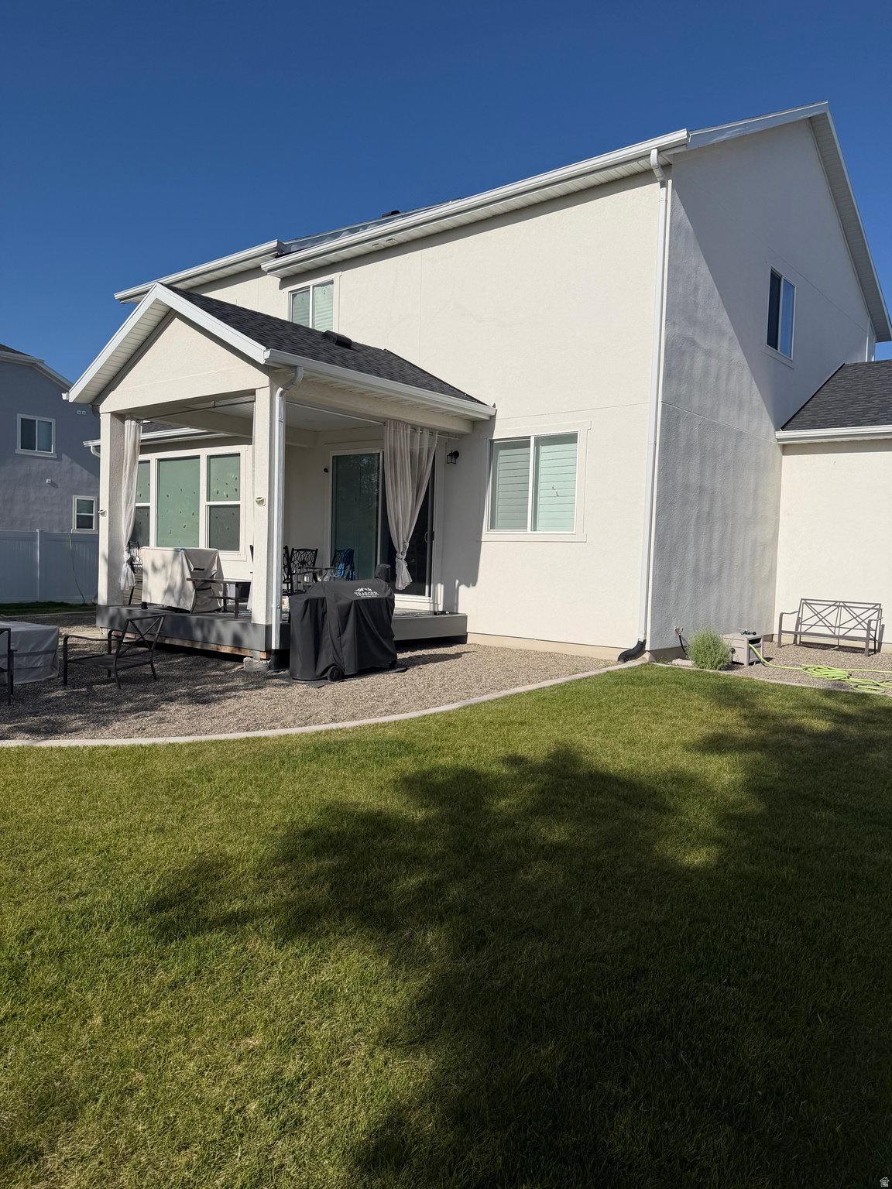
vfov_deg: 71.6
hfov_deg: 56.8
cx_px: 446
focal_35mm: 24
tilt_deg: -3.3
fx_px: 825
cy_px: 594
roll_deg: -2.7
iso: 80
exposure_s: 1/11905
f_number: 1.78
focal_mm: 6.76
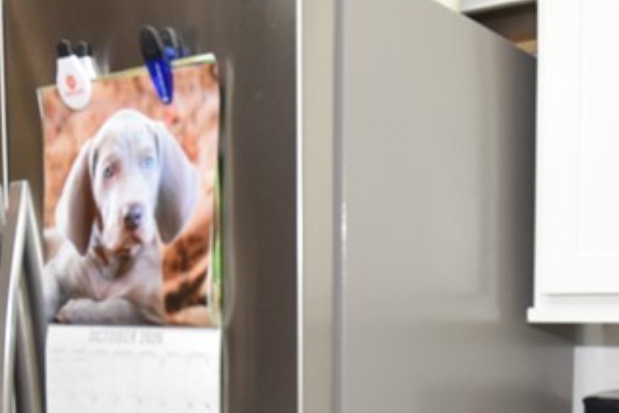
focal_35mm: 51
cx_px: 369
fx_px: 877
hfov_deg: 38.7
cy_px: 436
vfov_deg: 24.9
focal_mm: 10
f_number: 5.6
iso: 640
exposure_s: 1/125
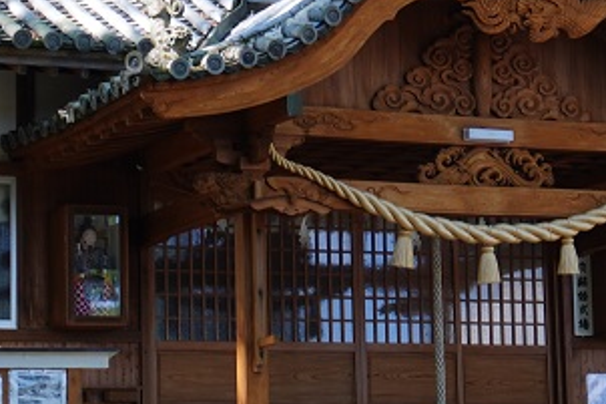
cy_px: 165
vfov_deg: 9.2
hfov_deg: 13.7
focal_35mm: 149
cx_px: 490
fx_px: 2507
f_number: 5
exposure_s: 1/60
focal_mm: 30
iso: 100
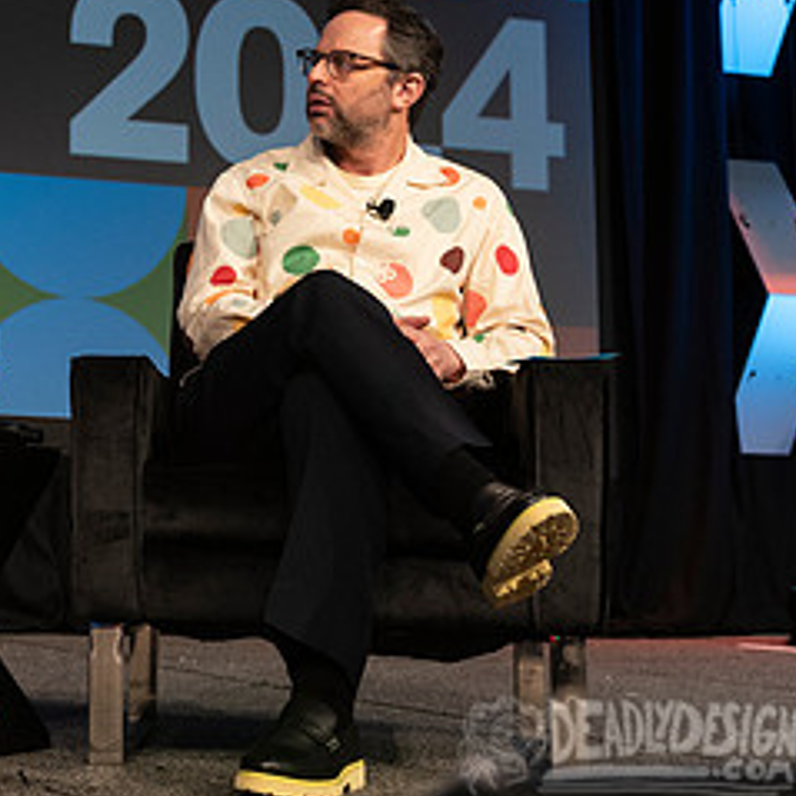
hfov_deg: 18.5
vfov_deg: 19.0
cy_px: 116
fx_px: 2341
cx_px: -113
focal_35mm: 90
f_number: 4
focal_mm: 35
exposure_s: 1/320
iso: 1250
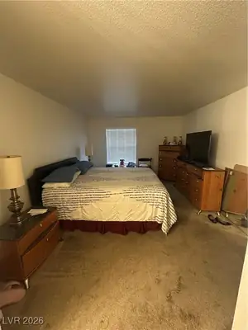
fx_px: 134
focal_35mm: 14
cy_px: 165
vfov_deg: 102.1
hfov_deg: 85.7
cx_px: 124
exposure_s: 1/60
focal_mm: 2.22
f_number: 2.2
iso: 500
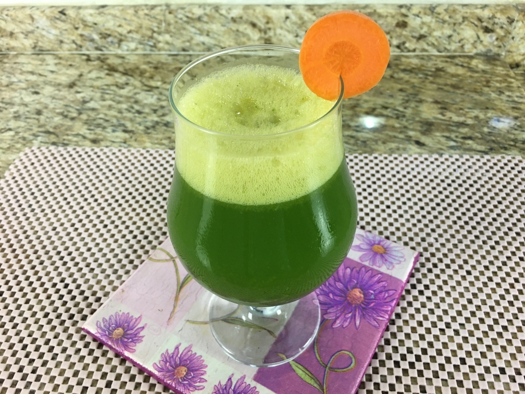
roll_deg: +3.6
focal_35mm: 29
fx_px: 440
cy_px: 197
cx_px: 262
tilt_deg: -44.0
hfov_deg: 61.7
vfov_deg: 48.2
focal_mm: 4.15
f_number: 2.2
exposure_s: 1/30
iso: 125
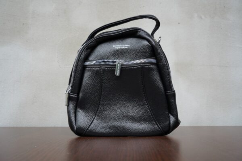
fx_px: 235
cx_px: 121
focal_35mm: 35
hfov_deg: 54.4
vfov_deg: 37.9
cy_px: 80
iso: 800
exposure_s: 1/250
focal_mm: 35
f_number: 8
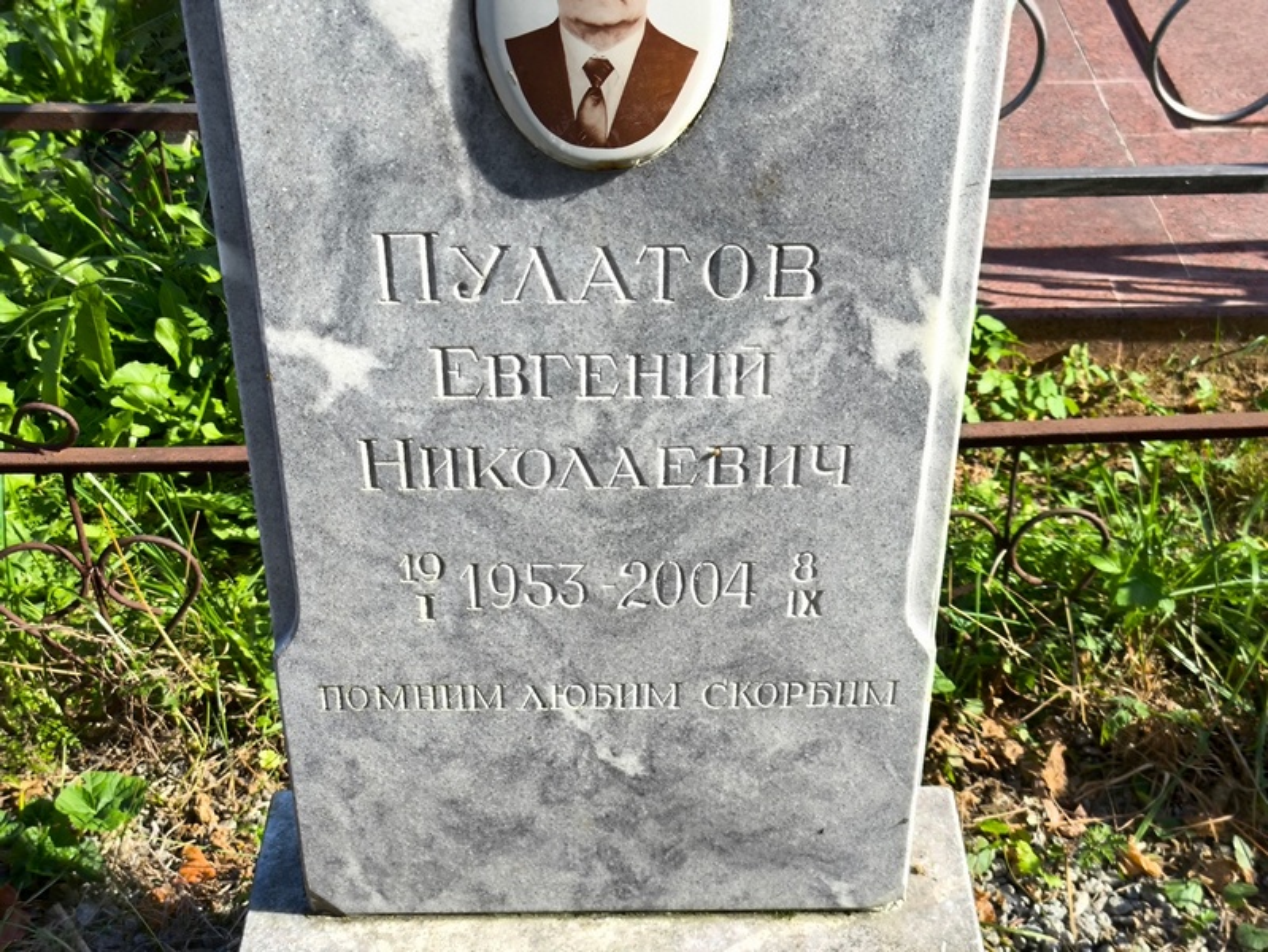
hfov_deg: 38.2
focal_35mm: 50
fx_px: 1832
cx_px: 634
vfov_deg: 29.1
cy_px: 476
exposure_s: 1/532
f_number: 1.7
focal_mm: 4.71
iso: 50
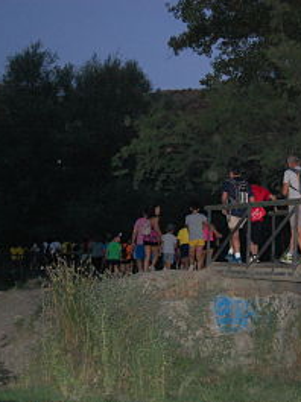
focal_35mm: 70
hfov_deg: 20.9
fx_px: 812
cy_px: 201
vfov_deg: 27.8
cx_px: 211
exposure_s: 1/60
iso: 1600
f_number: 4.5
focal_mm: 32
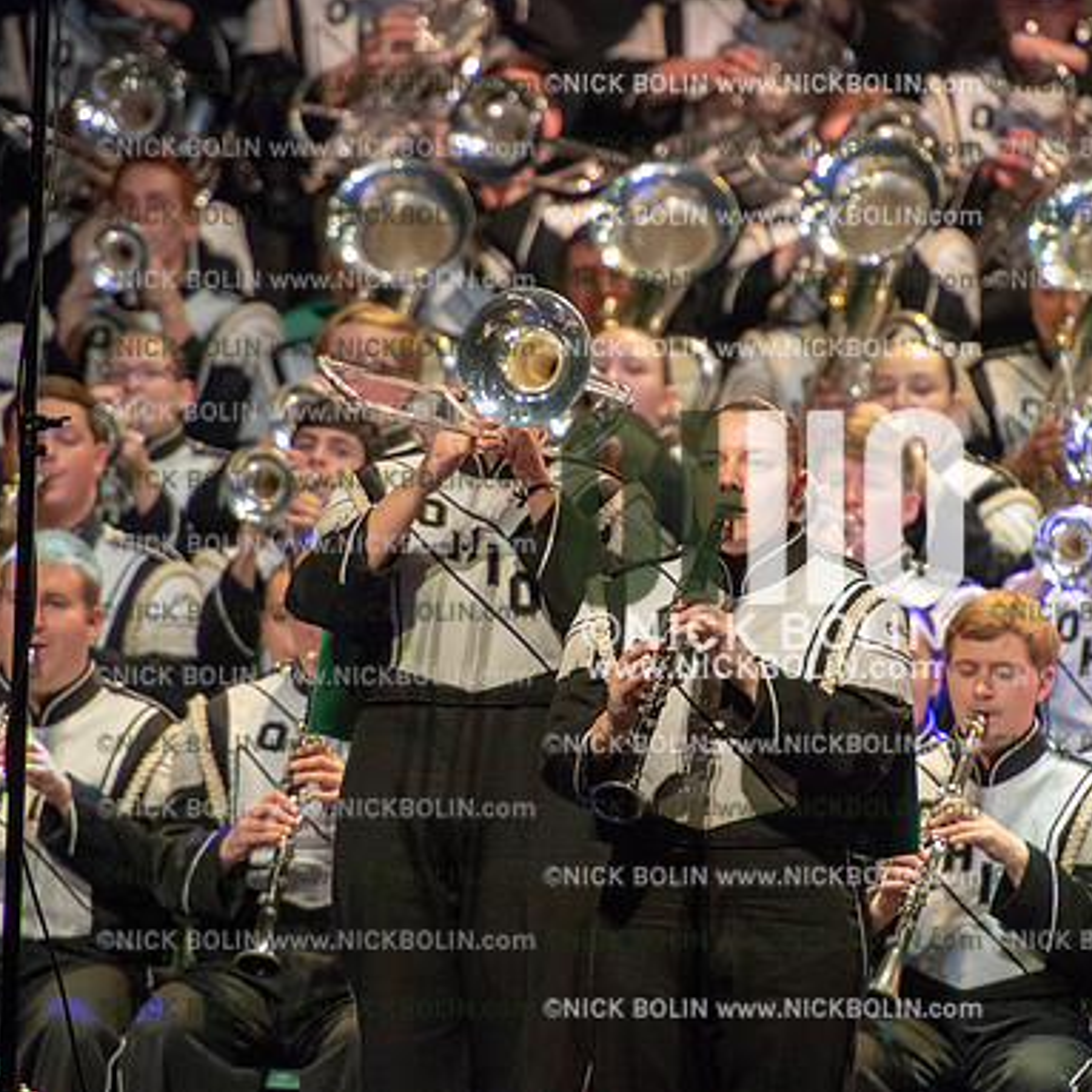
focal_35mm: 514
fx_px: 18345
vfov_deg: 3.4
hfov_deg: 3.4
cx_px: 761
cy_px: 545
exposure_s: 1/250
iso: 8000
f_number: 5.6
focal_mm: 400
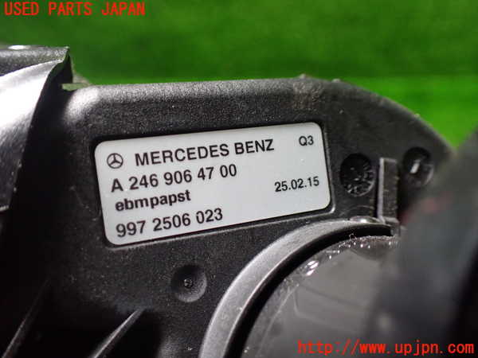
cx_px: 239
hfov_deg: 60.0
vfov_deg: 46.8
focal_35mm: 30
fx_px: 414
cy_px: 179
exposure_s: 1/80
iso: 800
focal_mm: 5.4
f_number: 2.3
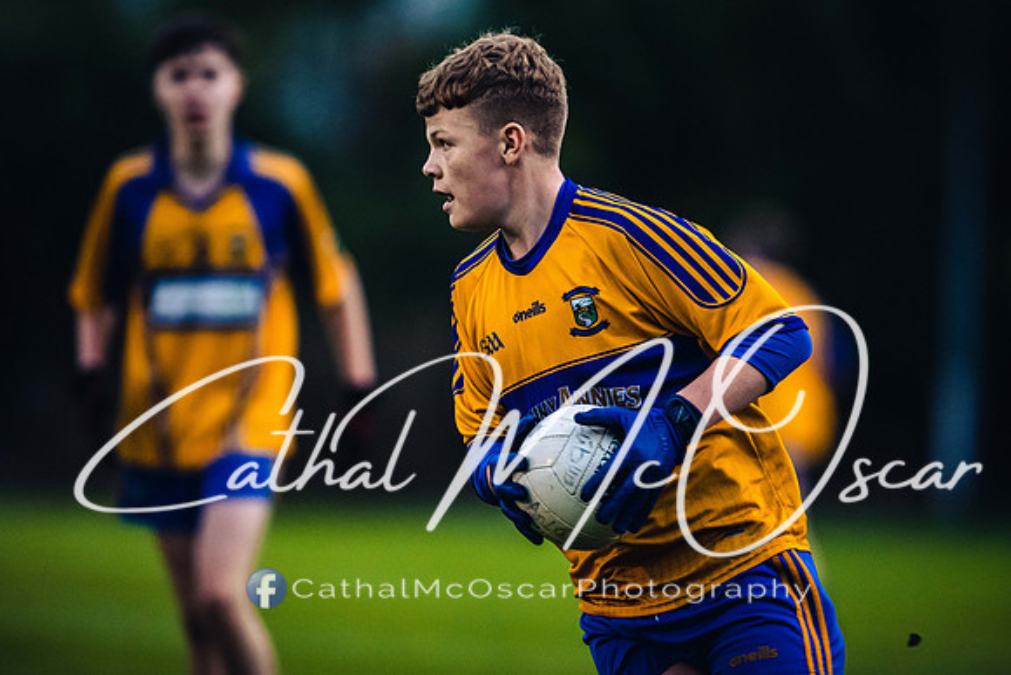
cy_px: 320
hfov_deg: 4.5
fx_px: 12904
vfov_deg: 3.0
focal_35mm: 459
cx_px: 519
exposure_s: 1/500
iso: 3200
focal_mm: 400
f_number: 2.8
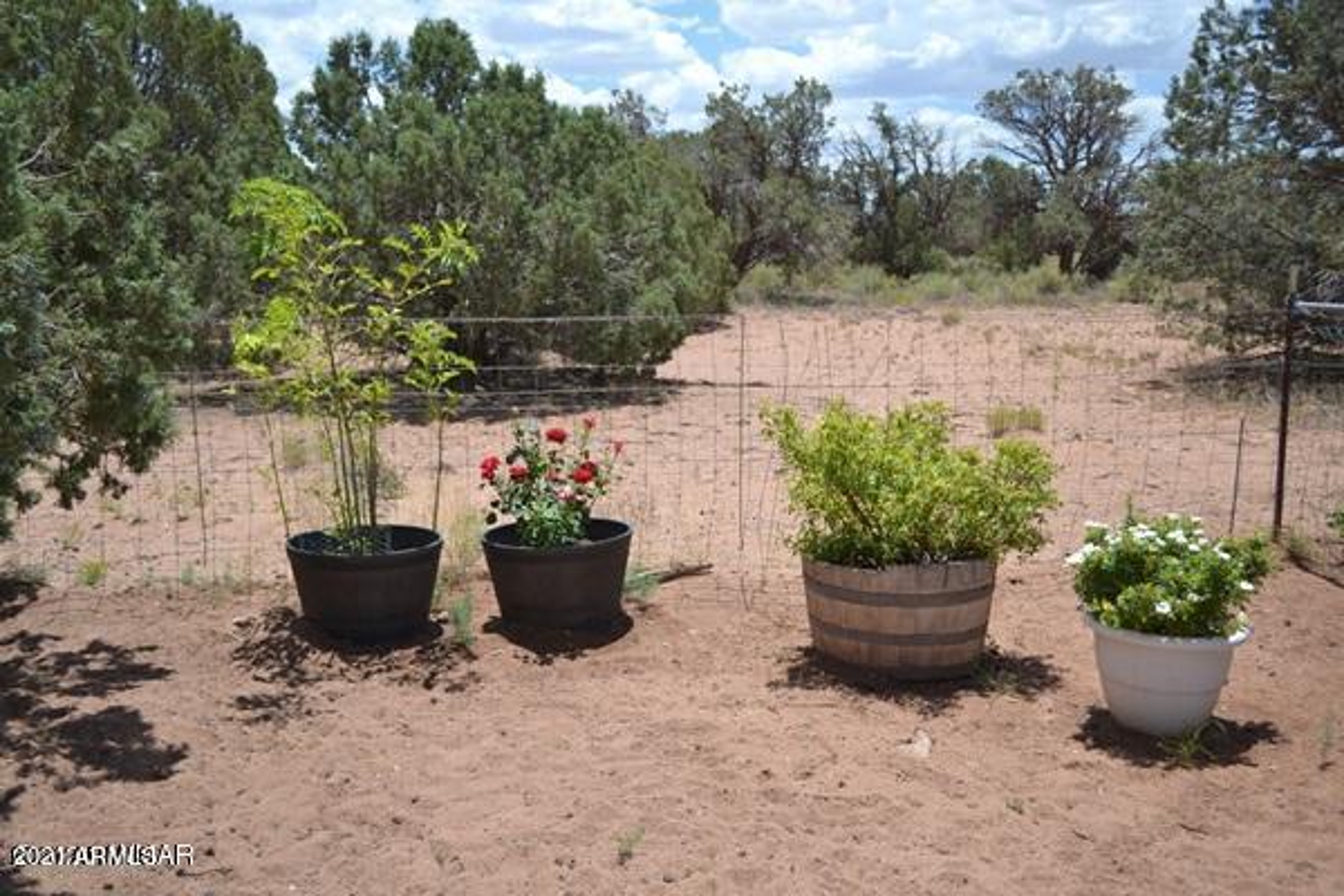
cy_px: 448
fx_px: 1344
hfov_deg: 53.1
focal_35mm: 36
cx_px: 672
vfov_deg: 36.9
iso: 100
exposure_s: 1/800
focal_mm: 24
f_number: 4
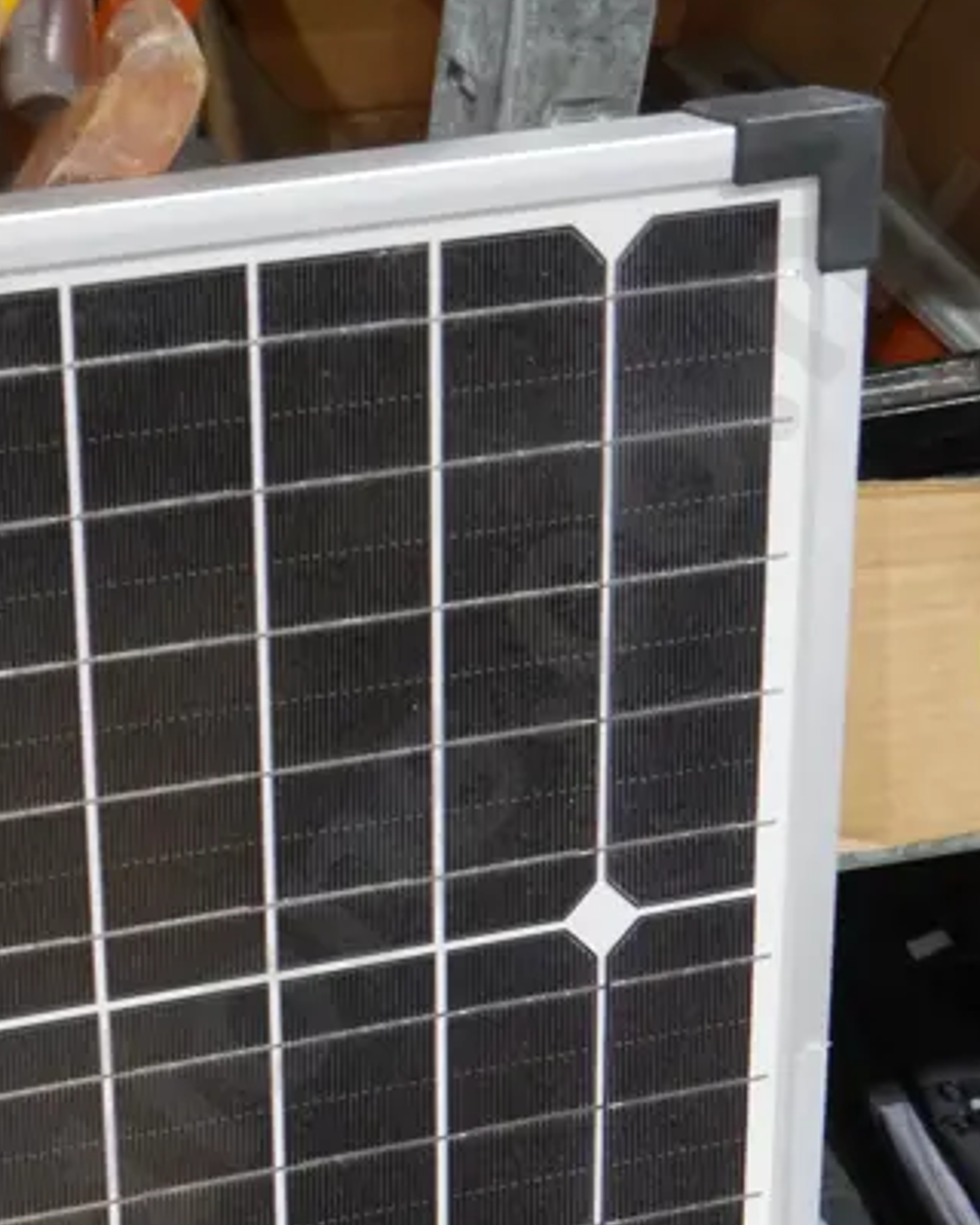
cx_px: -11
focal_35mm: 100
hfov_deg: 15.1
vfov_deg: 18.4
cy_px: 1384
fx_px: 3626
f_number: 4.4
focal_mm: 20
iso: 2000
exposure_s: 1/60
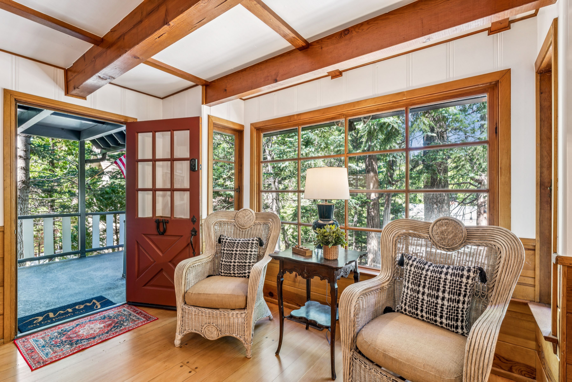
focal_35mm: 16
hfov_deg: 95.0
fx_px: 262
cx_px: 286
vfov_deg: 72.1
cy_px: 191
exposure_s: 1/1.25
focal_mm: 16.5
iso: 100
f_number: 13
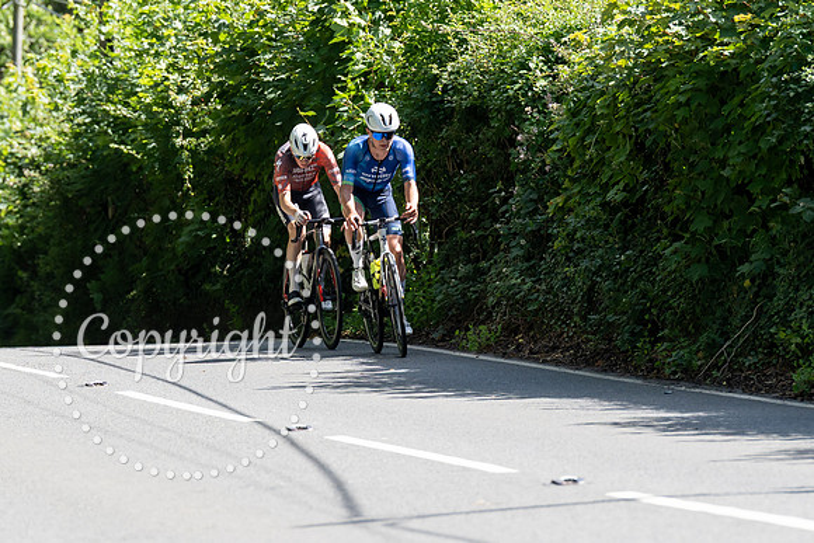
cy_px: 150
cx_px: 376
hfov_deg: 5.4
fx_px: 8614
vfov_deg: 3.6
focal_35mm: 381
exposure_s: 1/1600
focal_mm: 200
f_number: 4.5
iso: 500
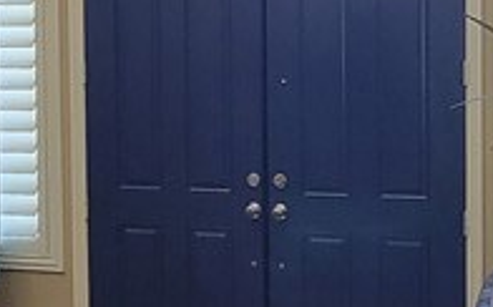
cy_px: 93
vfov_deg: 18.0
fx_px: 966
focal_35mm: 72
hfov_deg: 28.2
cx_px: 372
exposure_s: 1/60
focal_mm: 2.2
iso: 400
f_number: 2.2
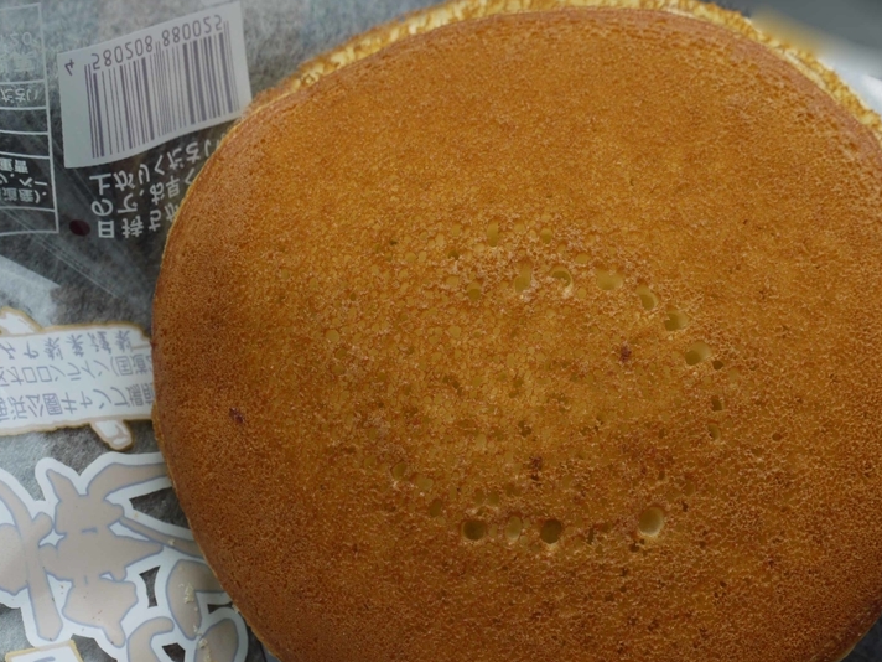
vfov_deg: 21.2
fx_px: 1758
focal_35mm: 69
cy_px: 445
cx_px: 301
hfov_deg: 28.0
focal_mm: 24
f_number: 7.1
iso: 200
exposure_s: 1/200
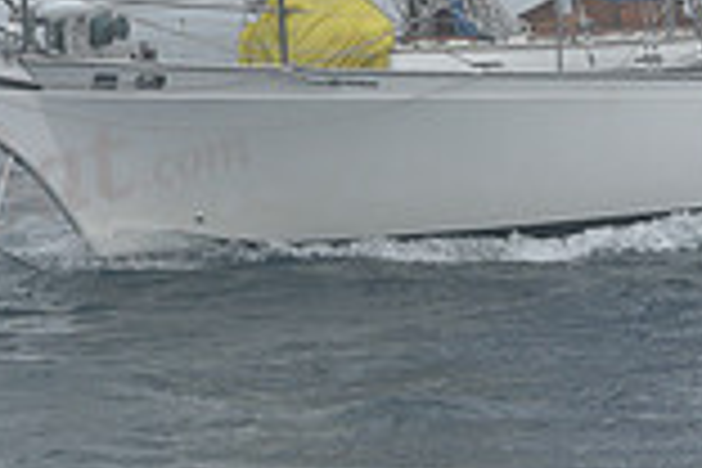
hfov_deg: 7.9
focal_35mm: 261
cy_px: -83
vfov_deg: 5.2
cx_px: 486
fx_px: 5089
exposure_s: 1/800
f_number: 10
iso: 250
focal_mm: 70
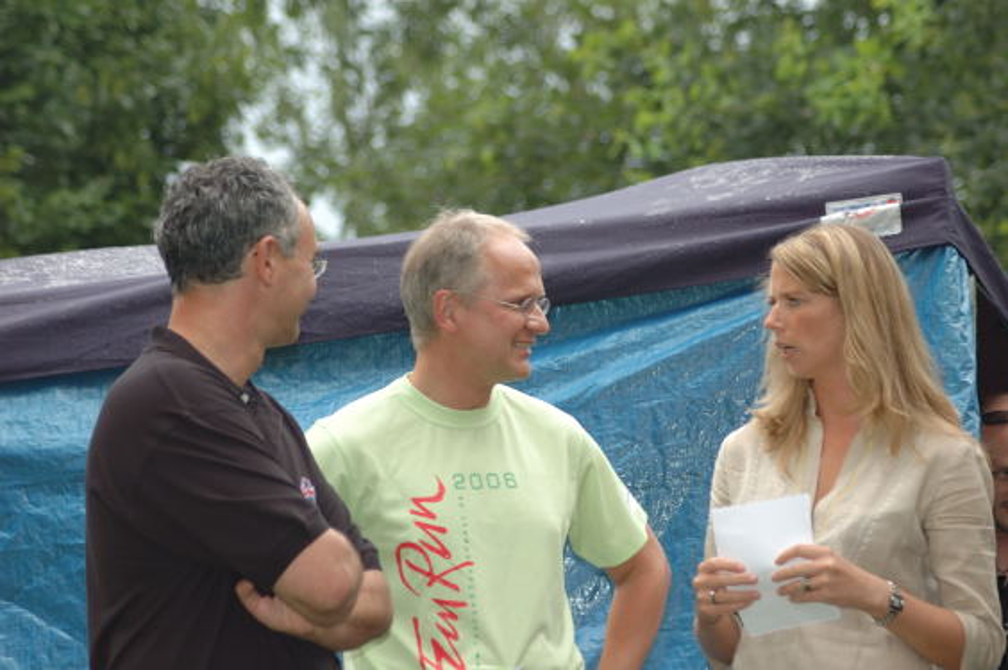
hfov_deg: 13.1
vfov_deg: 8.7
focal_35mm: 158
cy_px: 335
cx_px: 504
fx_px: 4406
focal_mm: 105
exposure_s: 1/90
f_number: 4.8
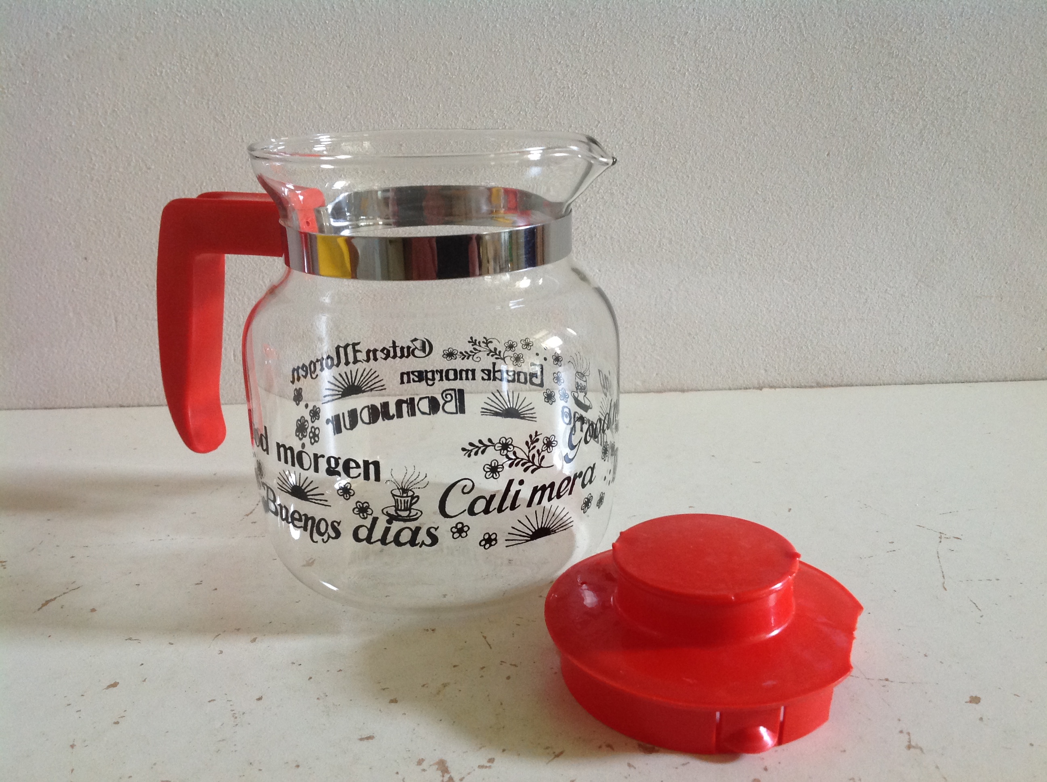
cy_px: 391
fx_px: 1057
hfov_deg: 52.7
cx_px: 524
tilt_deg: -16.7
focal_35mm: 35
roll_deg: +0.6
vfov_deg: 40.6
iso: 125
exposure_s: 1/15
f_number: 2.4
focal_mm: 4.28
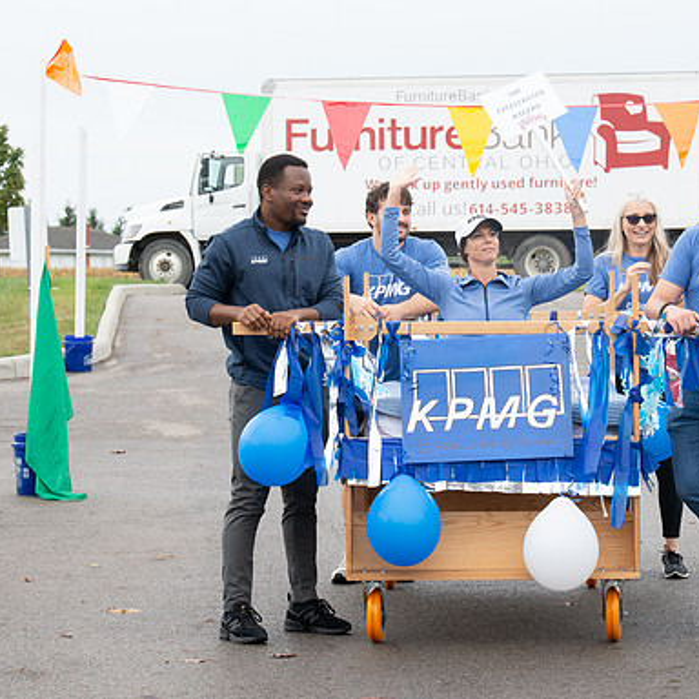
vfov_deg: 12.7
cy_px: 331
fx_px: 3153
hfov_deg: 12.6
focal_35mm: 138
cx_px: 491
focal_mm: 100
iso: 640
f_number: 10
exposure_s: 1/200
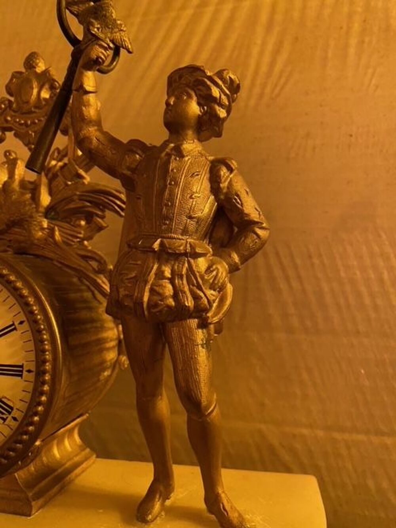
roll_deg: -1.7
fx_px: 397
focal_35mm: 26
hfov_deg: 53.1
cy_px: 264
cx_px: 198
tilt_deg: +8.8
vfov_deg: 67.3
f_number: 1.8
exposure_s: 1/25
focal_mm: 4.25
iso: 640
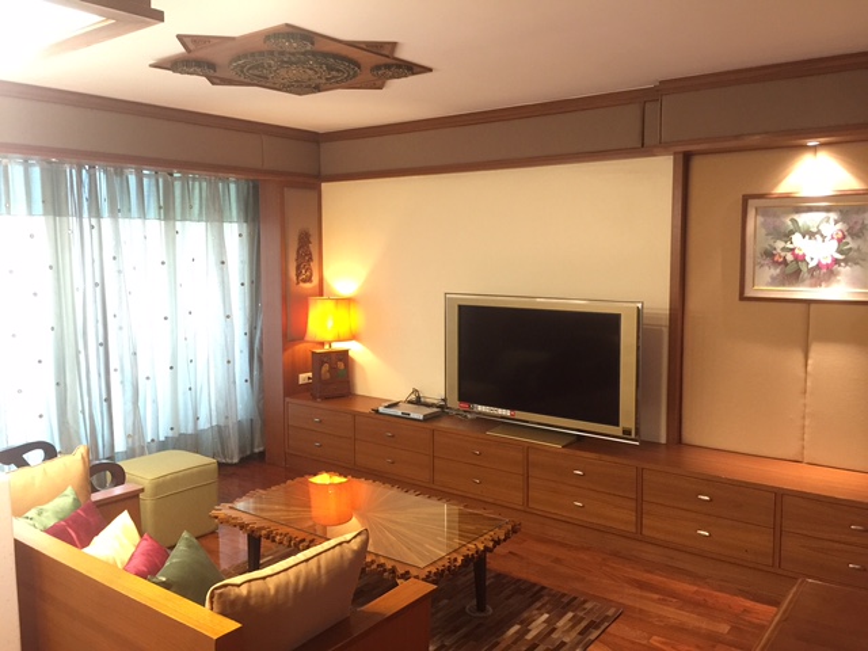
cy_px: 326
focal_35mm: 29
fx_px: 727
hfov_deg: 61.7
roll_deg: -0.9
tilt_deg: -6.1
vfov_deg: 48.2
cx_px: 434
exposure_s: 1/17
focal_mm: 4.15
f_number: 2.2
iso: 125
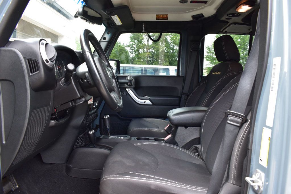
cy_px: 97
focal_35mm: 27
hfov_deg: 67.4
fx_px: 218
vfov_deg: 47.9
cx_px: 146
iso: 400
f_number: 8
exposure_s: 1/50
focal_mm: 18
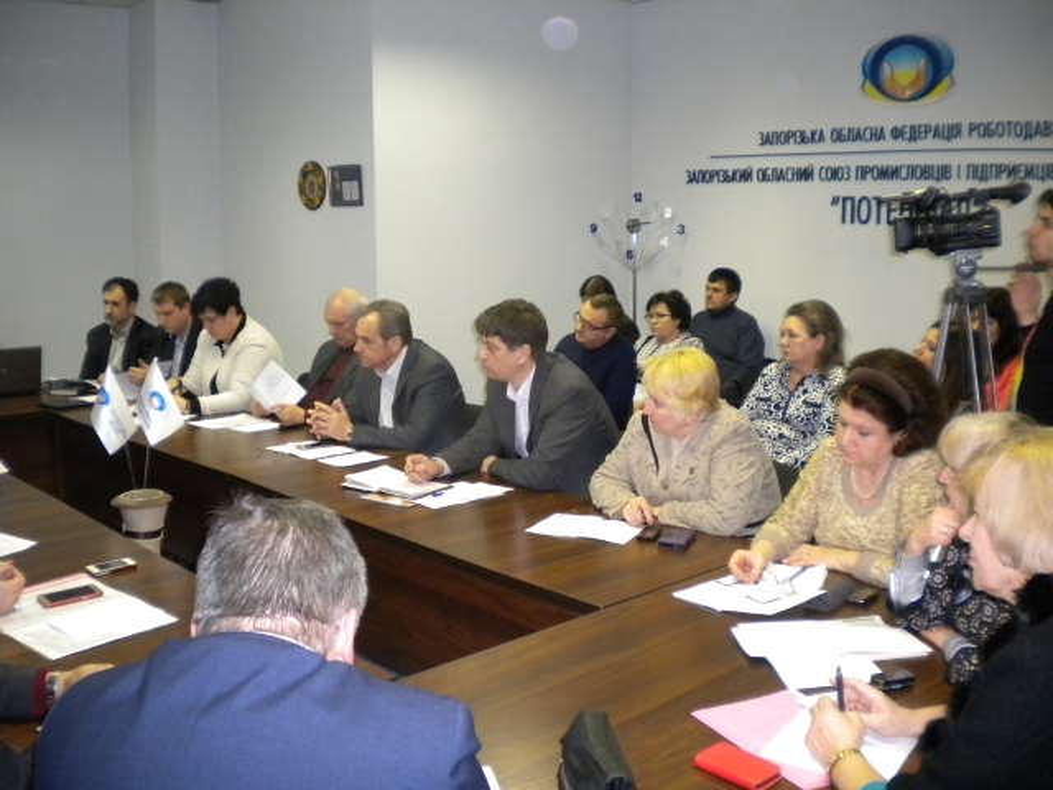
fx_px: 1065
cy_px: 395
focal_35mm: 35
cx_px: 526
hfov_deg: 52.6
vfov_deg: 40.7
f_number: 3.1
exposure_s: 1/30
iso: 400
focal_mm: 6.3
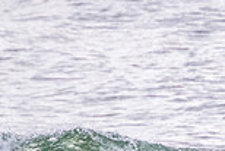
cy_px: 228
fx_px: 18830
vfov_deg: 0.5
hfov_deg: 0.7
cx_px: 412
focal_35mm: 3010
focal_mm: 800
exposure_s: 1/2000
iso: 4500
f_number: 11
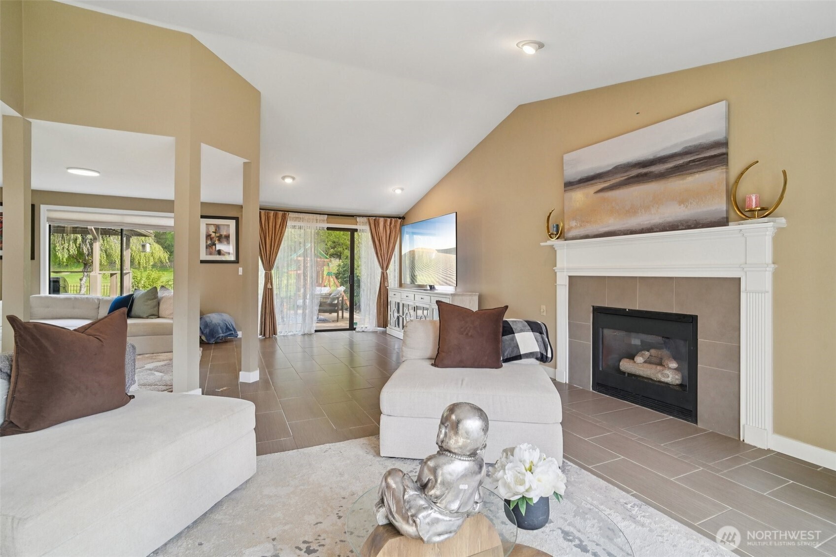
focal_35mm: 16
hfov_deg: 96.7
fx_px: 371
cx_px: 418
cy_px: 278
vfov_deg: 73.7
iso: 1600
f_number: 8
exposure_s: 1/50
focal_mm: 16
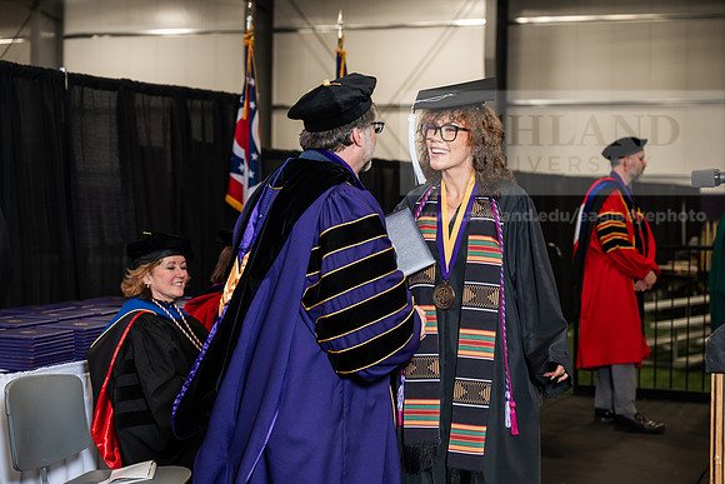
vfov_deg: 19.5
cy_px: 242
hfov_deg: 28.8
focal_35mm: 70
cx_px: 362
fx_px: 1410
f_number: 4
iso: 1250
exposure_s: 1/200
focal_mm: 70
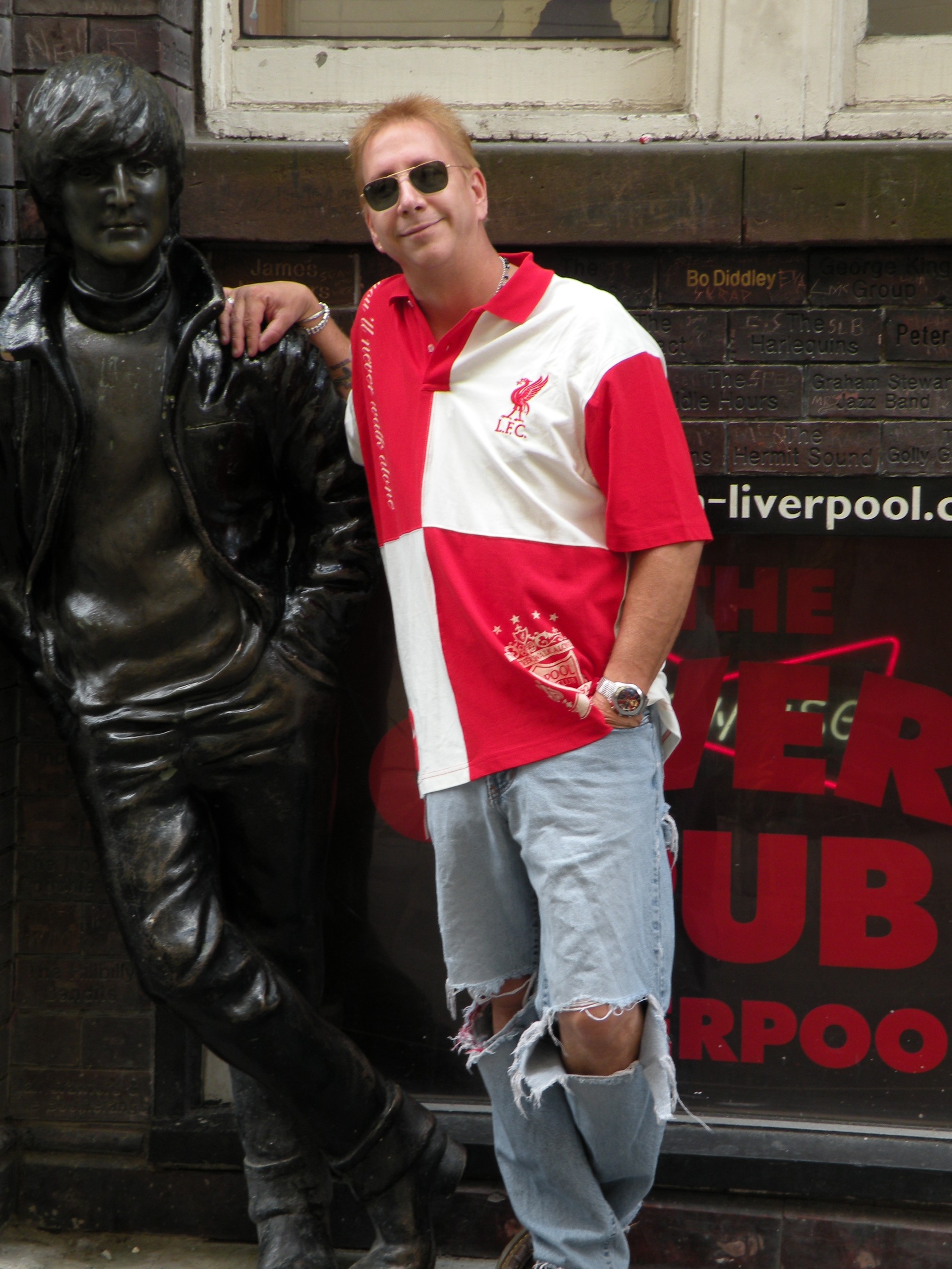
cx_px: 476
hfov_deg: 14.6
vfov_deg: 19.4
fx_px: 3704
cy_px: 634
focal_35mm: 101
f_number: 4
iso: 64
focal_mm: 17.9
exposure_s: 1/68.4
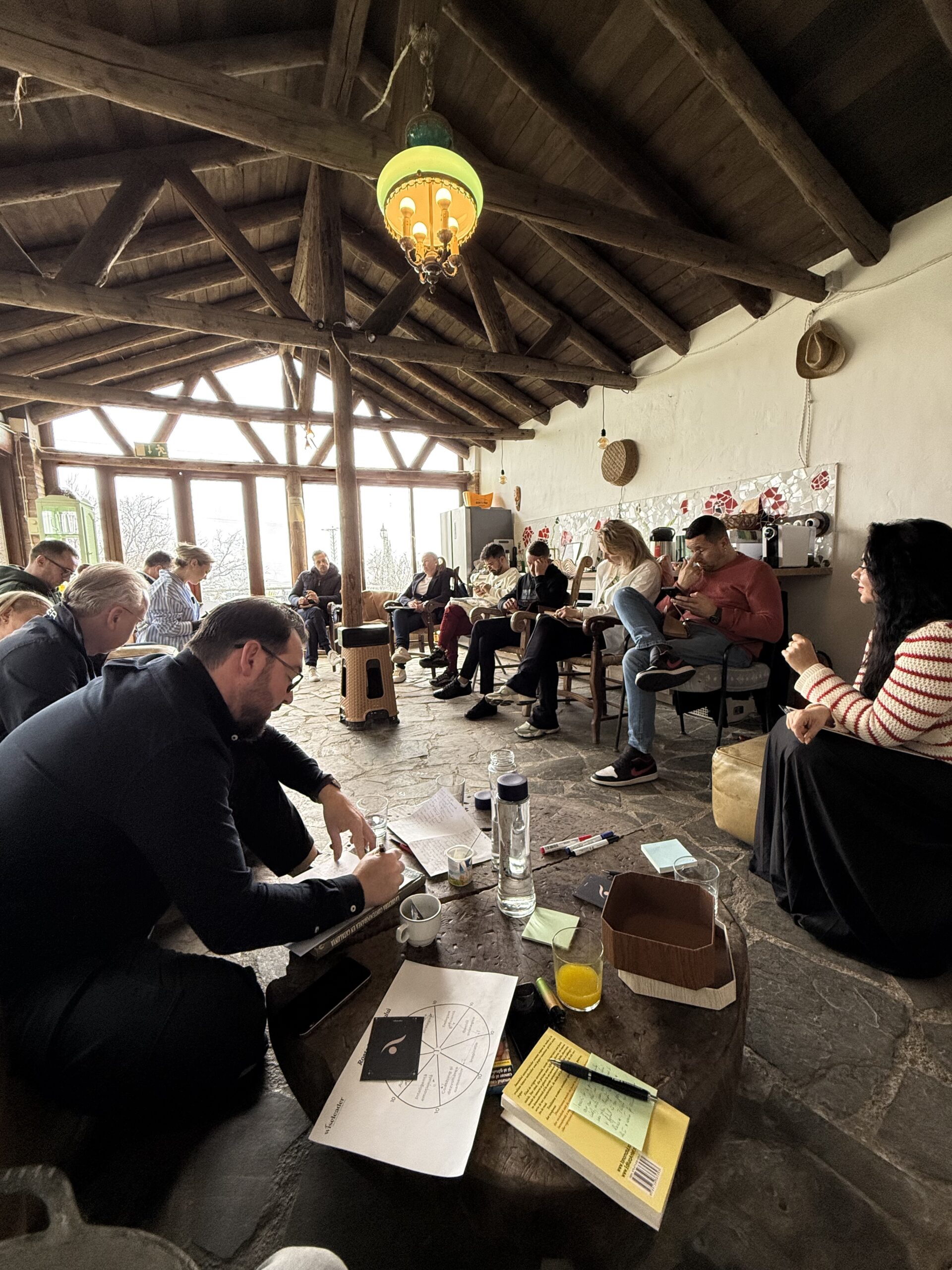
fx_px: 513
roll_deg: +0.8
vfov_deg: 102.1
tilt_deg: -5.6
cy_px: 635
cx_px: 476
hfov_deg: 85.7
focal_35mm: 14
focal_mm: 2.22
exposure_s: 1/100
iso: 250
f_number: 2.2
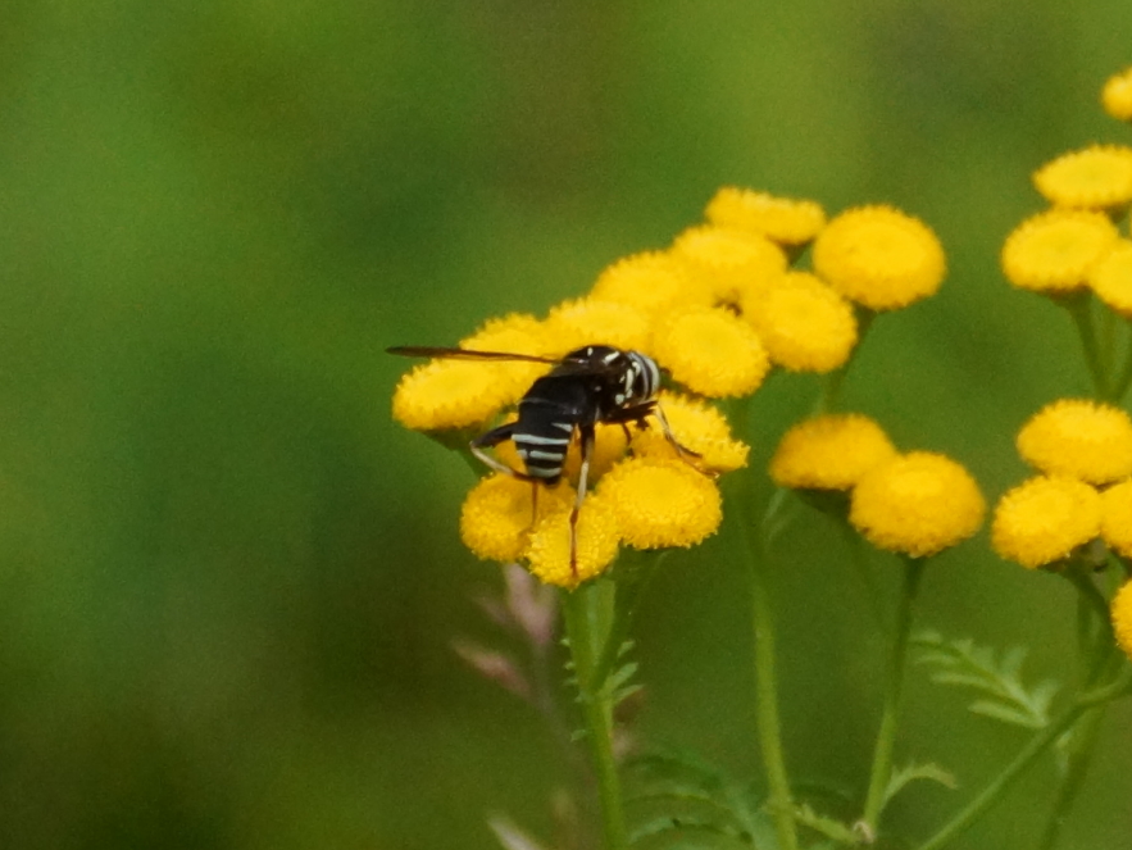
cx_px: 638
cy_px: 424
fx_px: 13348
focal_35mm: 408
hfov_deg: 4.9
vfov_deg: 3.6
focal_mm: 250
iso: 1000
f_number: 6.3
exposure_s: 1/400
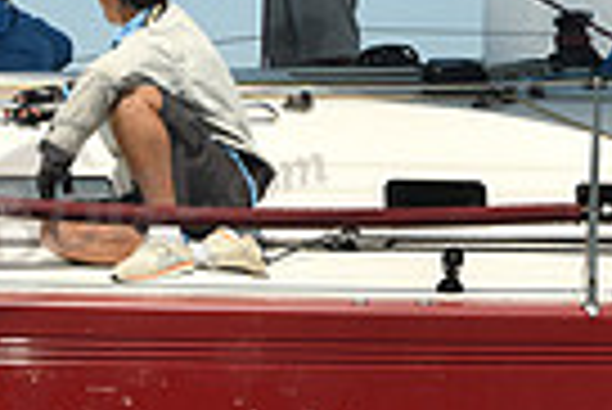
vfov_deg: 3.2
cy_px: -65
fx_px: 7386
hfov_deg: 4.7
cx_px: 562
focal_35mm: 434
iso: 320
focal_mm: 102
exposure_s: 1/640
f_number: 8
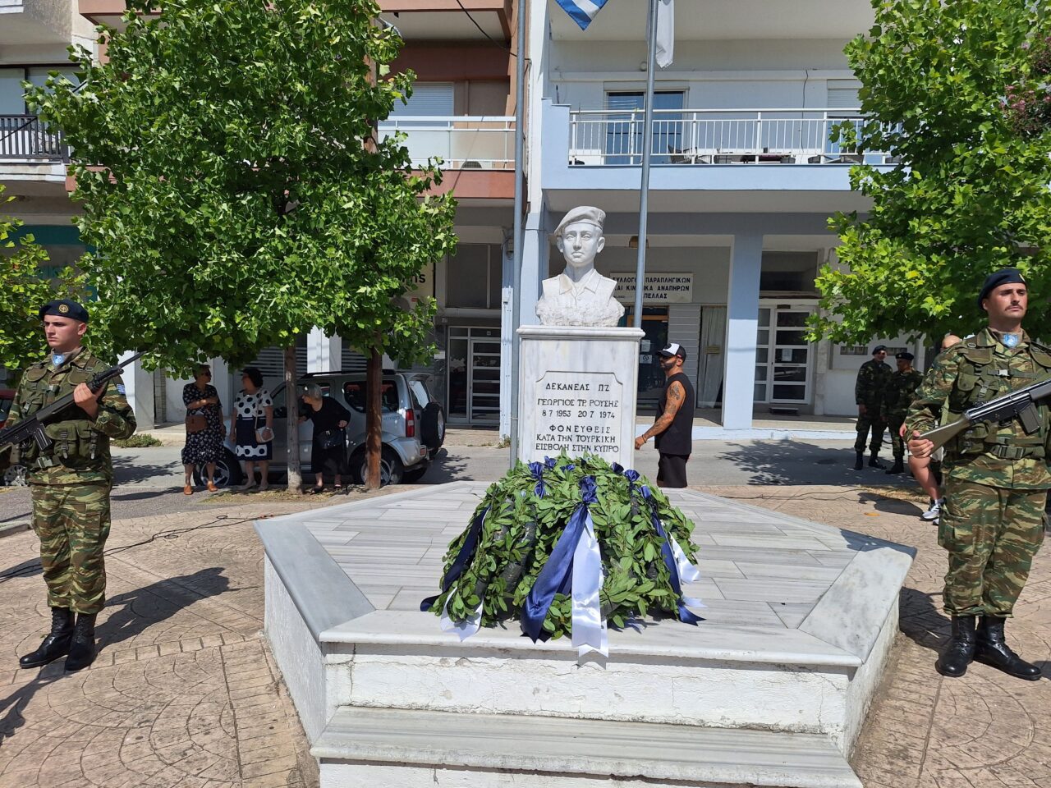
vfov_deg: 58.9
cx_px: 526
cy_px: 394
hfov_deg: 73.9
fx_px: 698
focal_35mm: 23
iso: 40
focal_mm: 5.54
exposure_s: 1/5025
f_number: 1.8
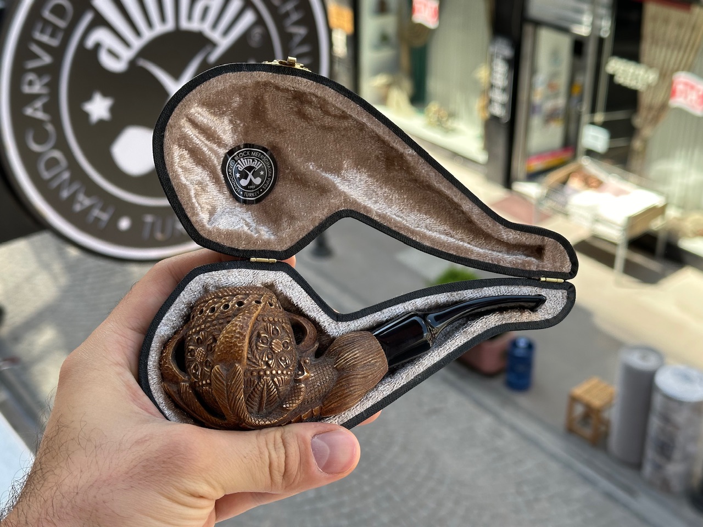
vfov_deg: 30.3
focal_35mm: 48
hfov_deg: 39.7
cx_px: 352
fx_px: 975
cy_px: 264
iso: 64
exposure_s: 1/587
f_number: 1.78
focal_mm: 6.86
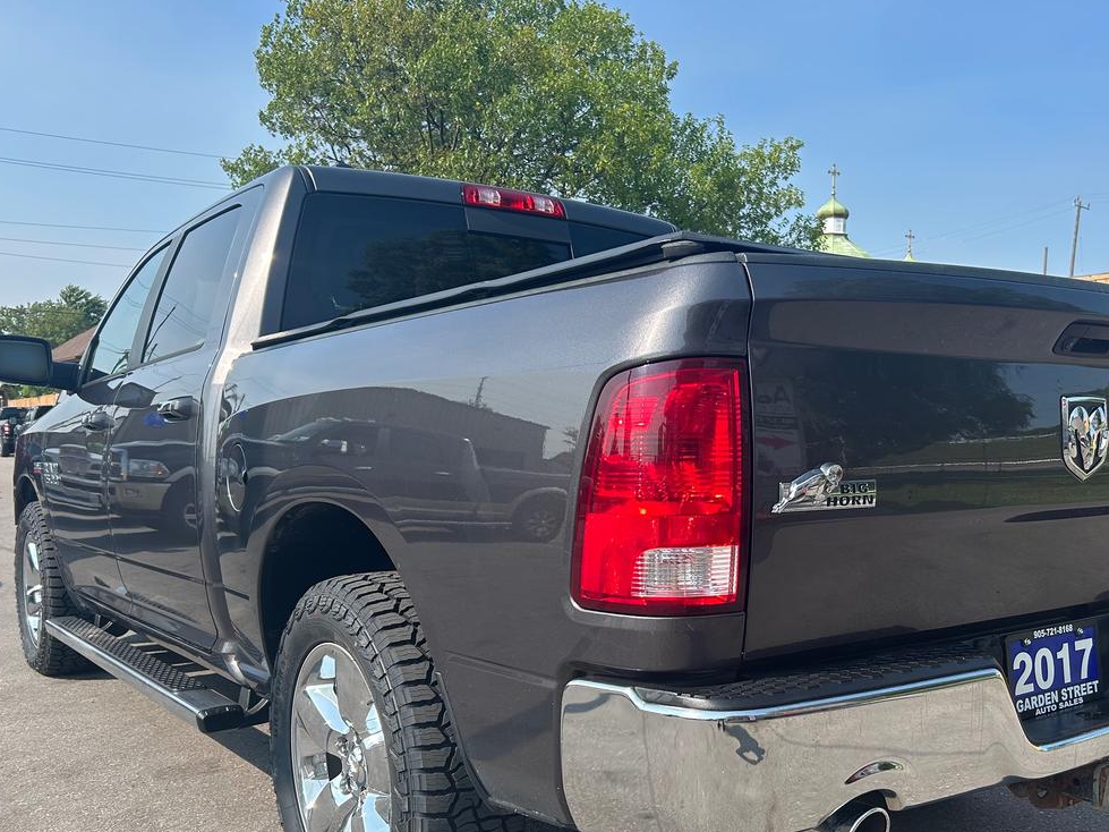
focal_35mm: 34
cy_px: 538
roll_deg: +0.2
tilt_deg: -7.7
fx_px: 1089
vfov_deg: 41.4
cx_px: 639
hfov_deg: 53.7
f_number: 1.5
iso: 50
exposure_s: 1/1901
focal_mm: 5.7
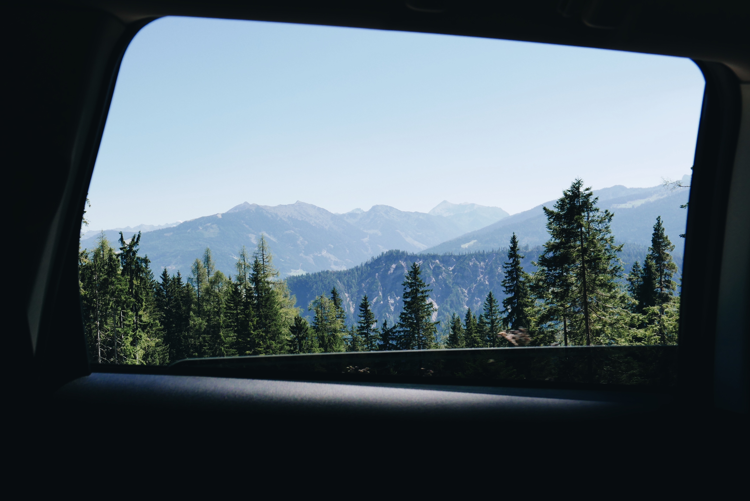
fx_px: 729
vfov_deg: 37.9
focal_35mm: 35
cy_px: 250
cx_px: 375
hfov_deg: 54.4
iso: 200
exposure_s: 1/800
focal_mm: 15.9
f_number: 5.6
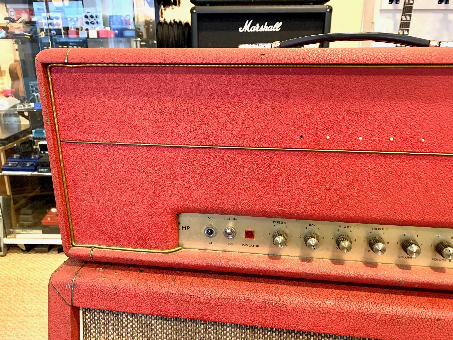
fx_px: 340
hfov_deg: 67.3
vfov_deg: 53.1
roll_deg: +0.4
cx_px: 226
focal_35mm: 26
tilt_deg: -17.5
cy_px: 170
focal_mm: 4.25
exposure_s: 1/33
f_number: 1.8
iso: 400
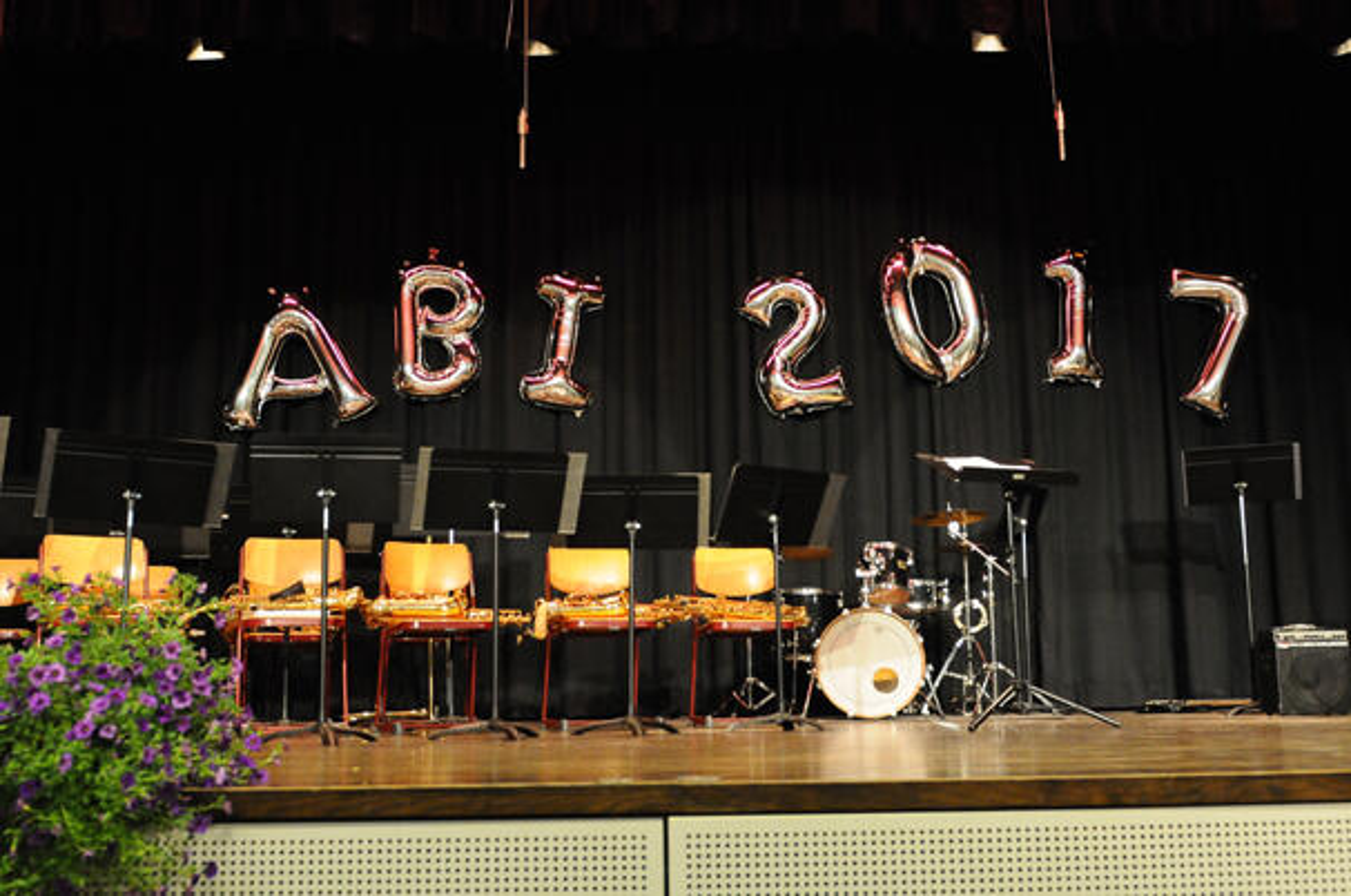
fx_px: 1349
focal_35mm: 36
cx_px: 676
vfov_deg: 36.8
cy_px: 448
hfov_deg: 53.2
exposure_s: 1/100
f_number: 4.5
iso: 3200
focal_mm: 24
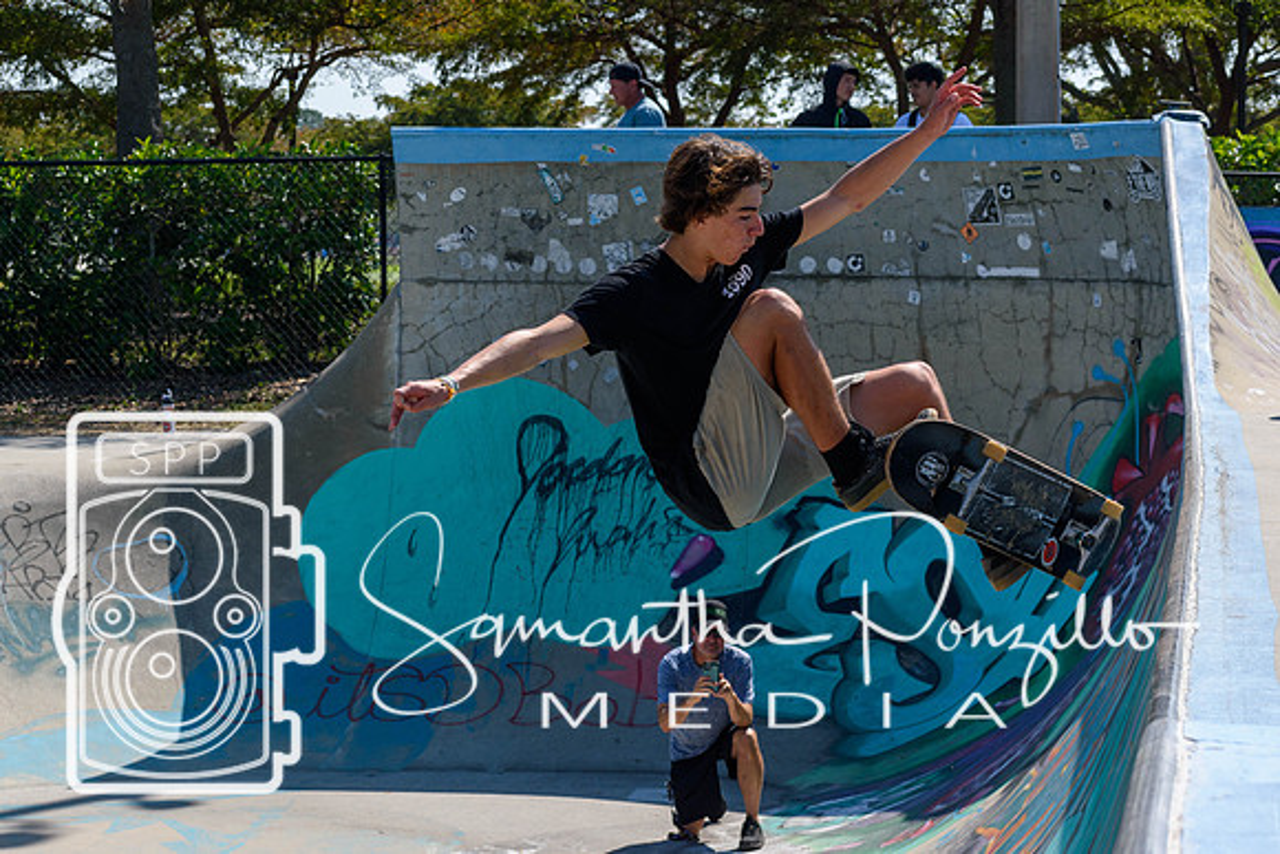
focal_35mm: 105
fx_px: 3734
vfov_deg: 13.0
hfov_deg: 19.5
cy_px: 427
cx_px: 640
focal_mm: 70
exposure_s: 1/1000
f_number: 8
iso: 200
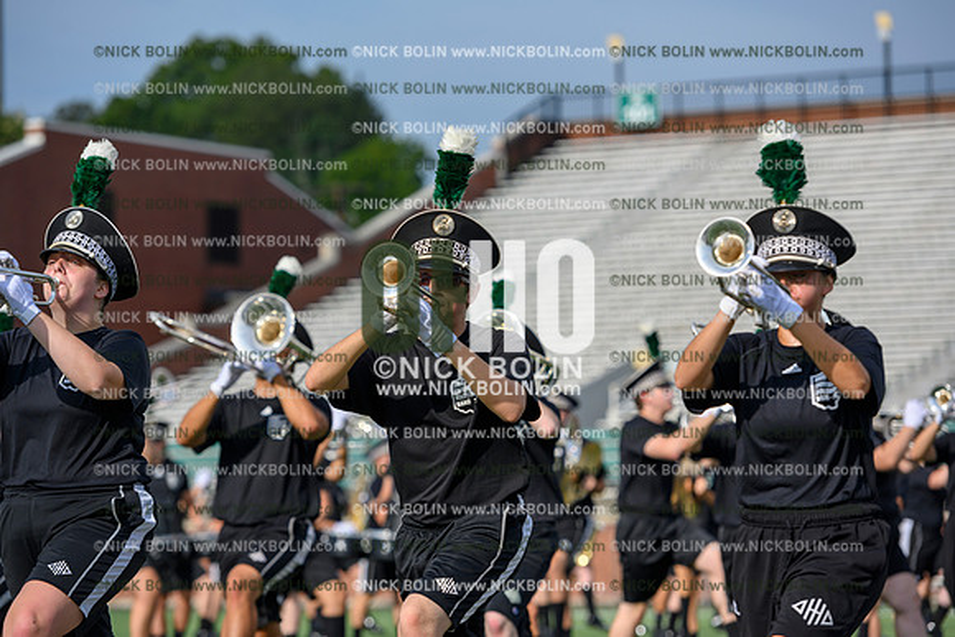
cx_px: 478
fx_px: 3980
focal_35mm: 150
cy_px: 318
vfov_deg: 9.2
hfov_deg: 13.7
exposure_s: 1/1600
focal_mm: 150
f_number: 4
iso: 100
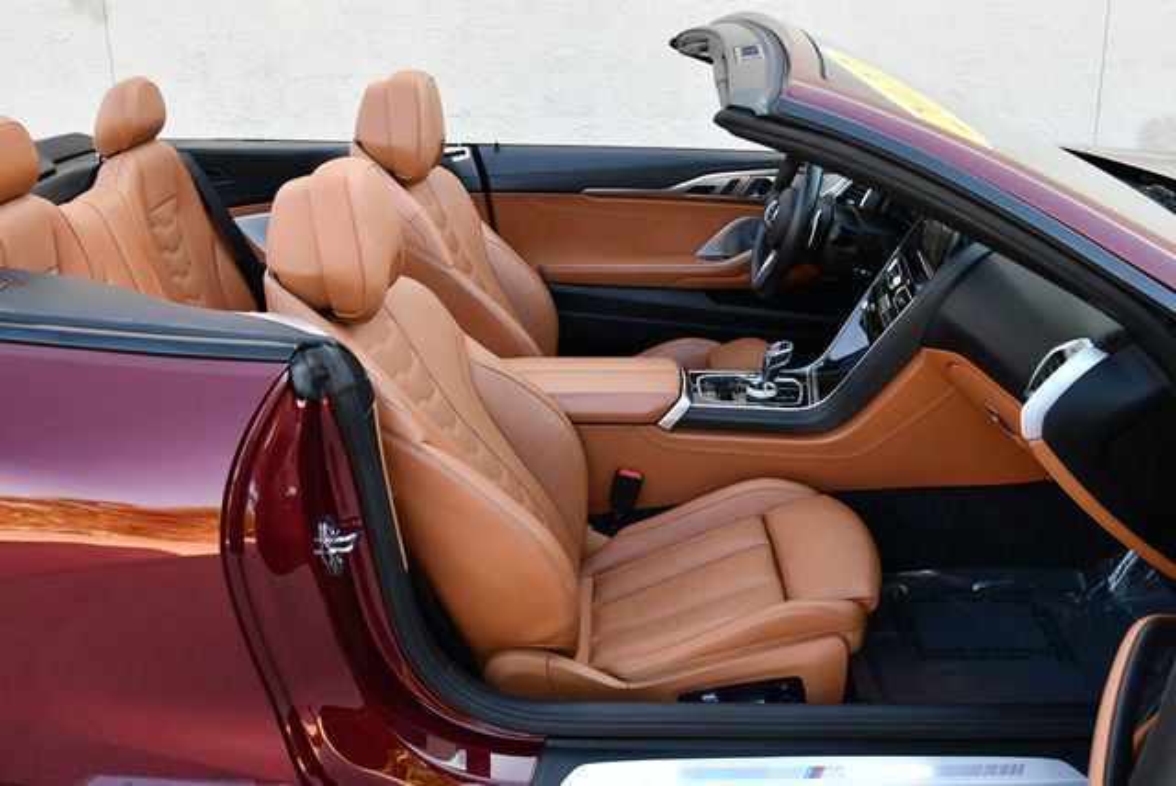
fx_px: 1177
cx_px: 588
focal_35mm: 36
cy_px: 393
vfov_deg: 36.9
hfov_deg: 53.1
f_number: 4
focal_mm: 18
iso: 400
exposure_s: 1/250
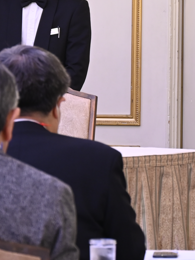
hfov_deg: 3.7
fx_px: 2966
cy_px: 191
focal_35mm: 395
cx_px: 350
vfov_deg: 5.0
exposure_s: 1/13
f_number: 6.3
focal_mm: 105
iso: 1000
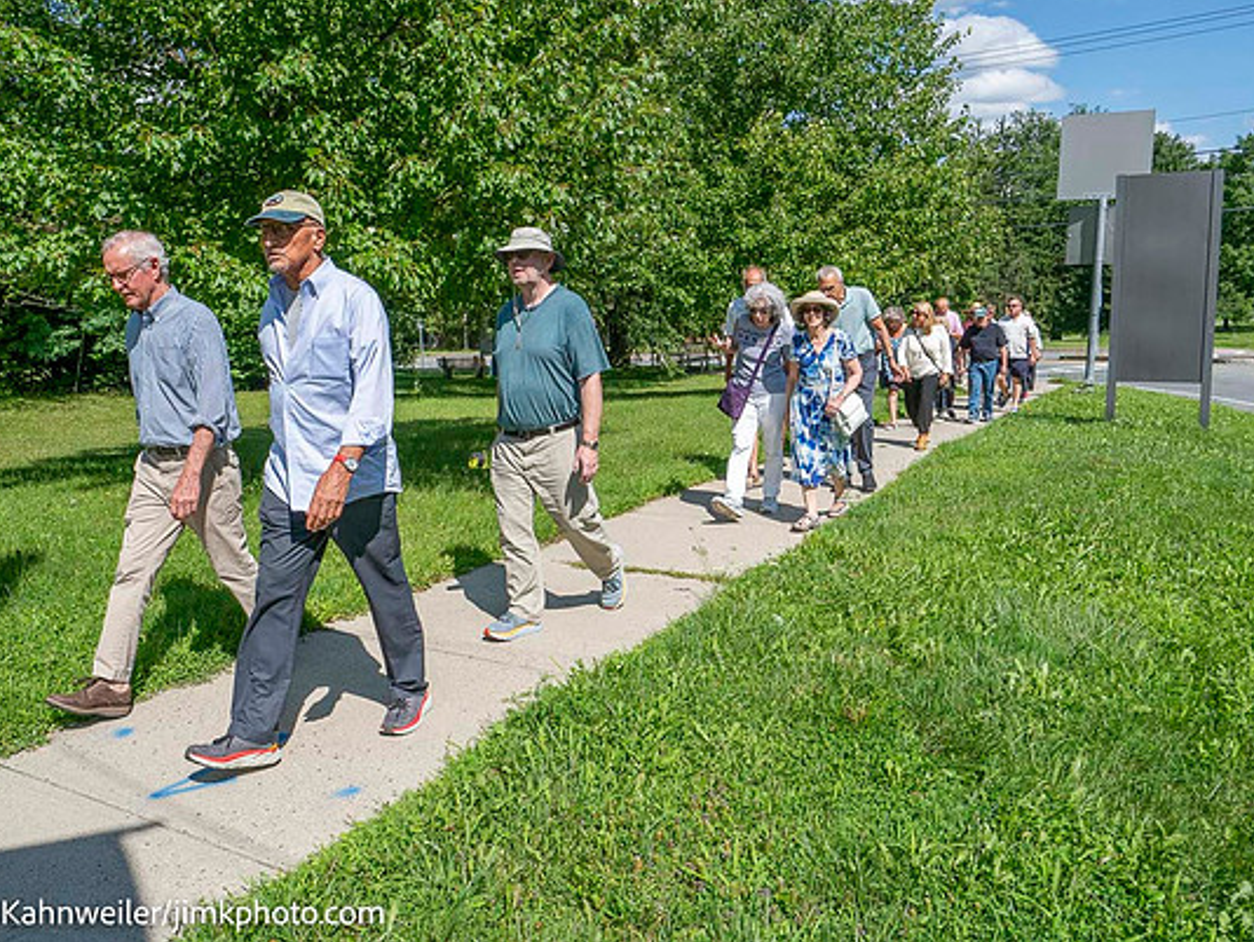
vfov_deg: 53.1
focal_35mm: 26
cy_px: 435
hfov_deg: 67.2
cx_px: 591
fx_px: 943
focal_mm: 12
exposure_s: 1/1600
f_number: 6.3
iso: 400
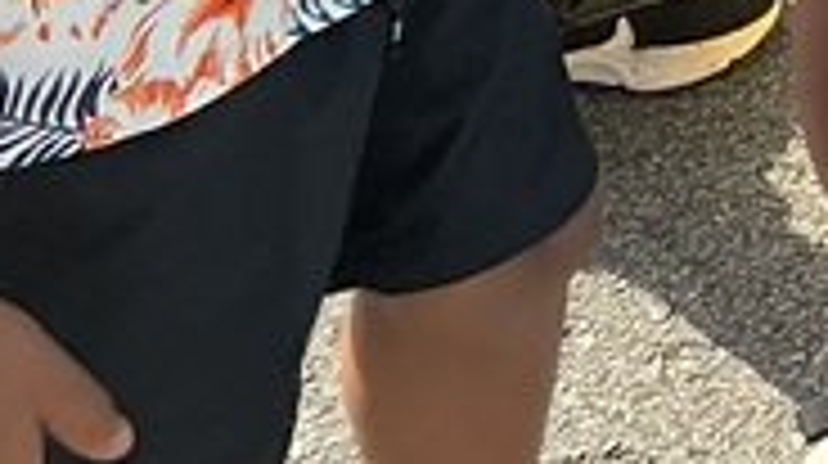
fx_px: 3860
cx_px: 1386
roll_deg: -5.5
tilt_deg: -39.7
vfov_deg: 6.6
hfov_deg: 11.5
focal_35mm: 176
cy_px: -604
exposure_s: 1/593
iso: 25
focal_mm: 3
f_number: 1.8
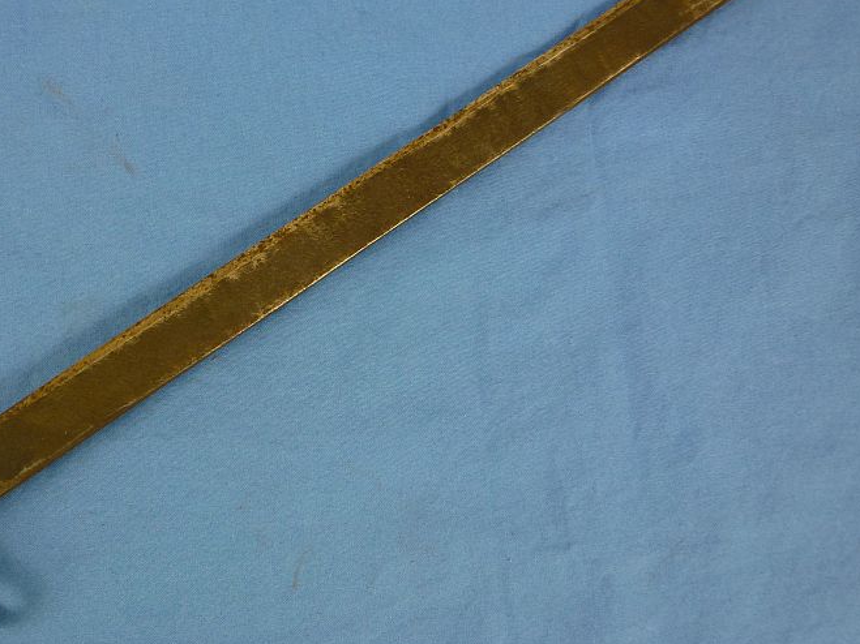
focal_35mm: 34
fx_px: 845
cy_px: 276
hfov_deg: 53.7
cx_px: 355
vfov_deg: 41.7
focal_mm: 5
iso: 160
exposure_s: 1/60
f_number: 3.5
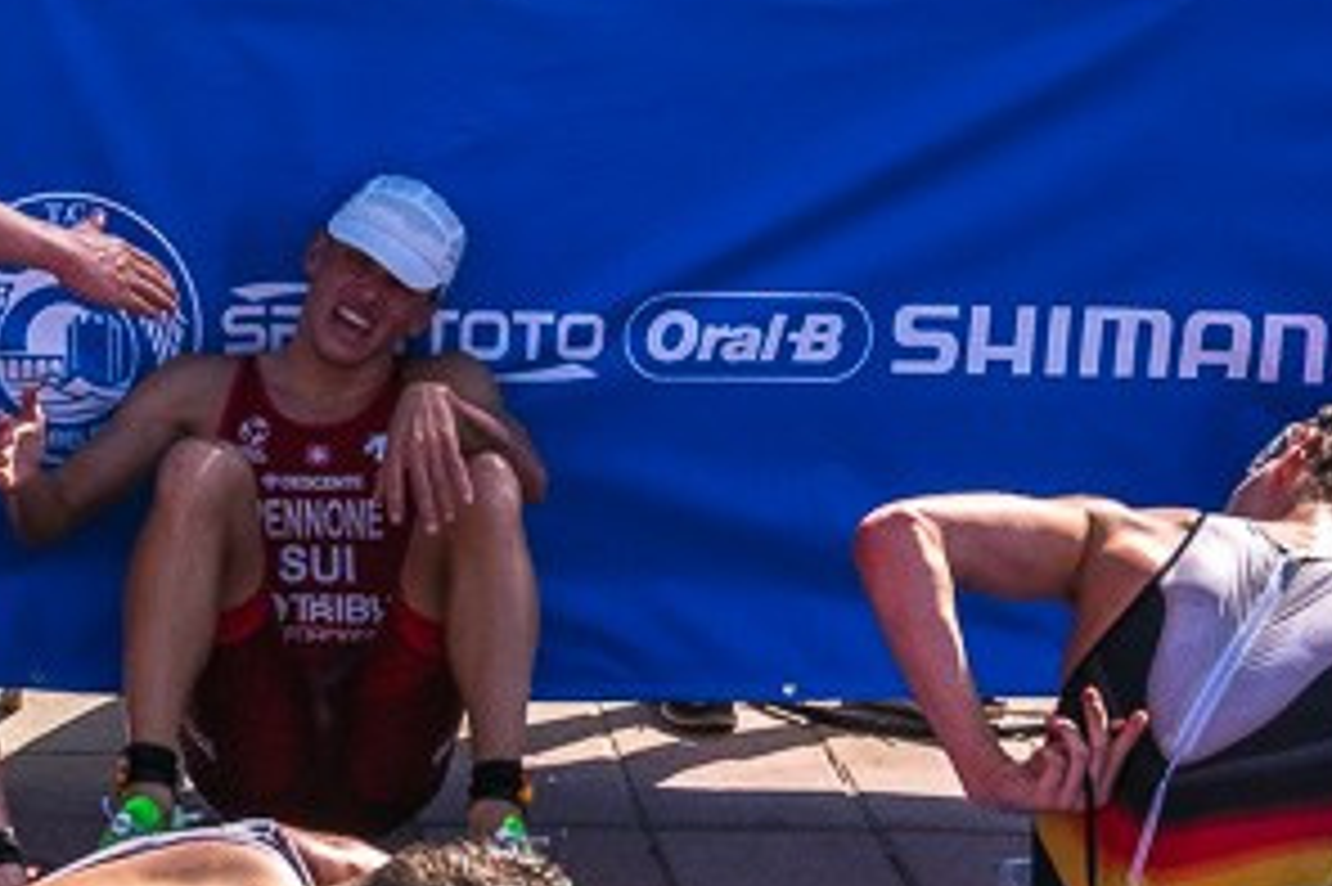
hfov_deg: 18.8
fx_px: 3994
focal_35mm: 108
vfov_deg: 12.5
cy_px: 839
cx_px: 387
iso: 320
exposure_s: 1/1600
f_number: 7.1
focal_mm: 25
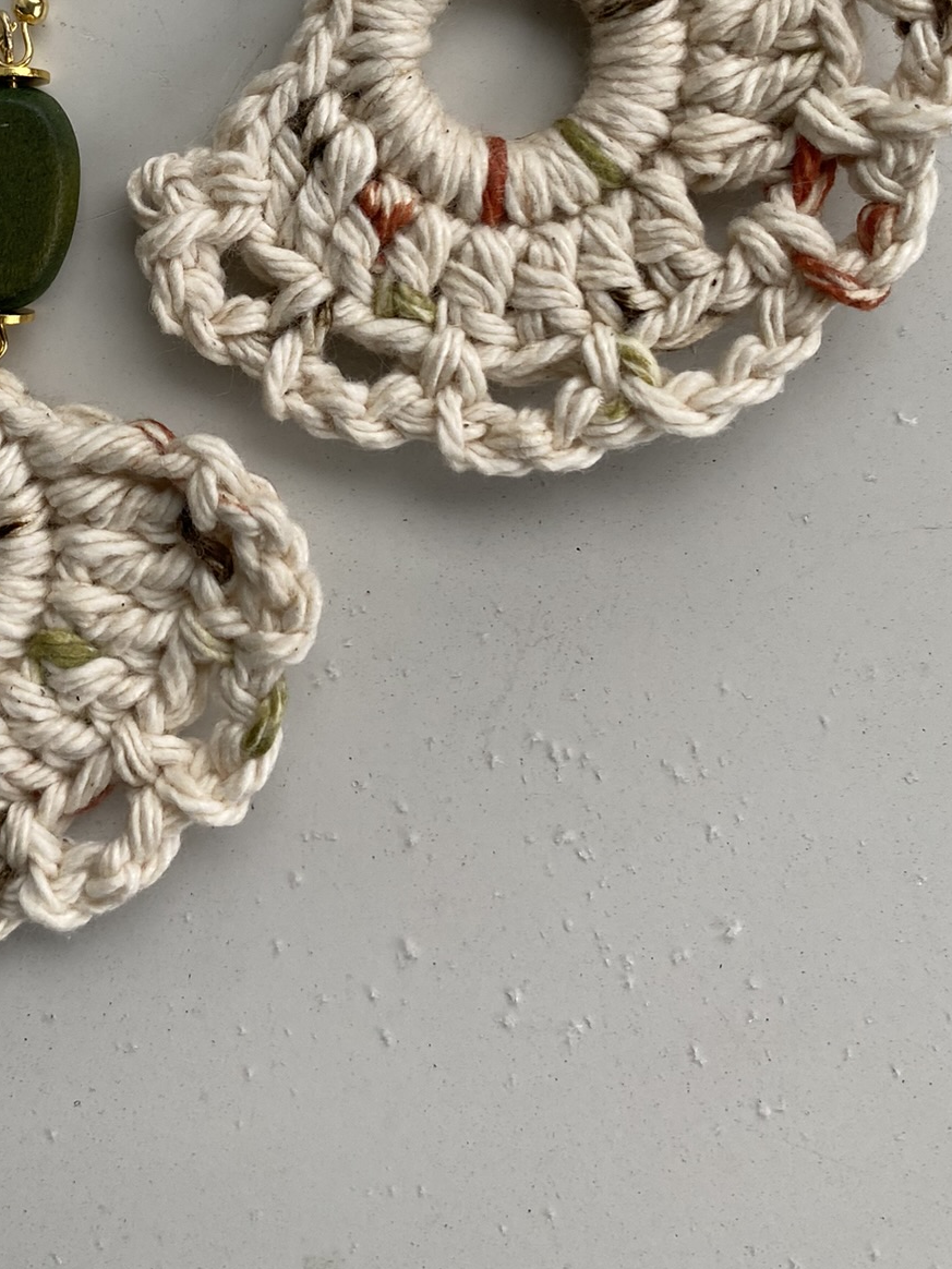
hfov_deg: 32.0
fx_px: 1613
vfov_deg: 40.7
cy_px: 209
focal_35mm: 44
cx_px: 194
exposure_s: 1/122
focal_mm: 4.25
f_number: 1.8
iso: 80
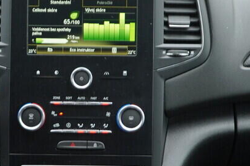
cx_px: 76
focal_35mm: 127
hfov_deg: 16.1
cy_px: 106
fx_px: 882
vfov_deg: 10.8
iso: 250
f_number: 2.8
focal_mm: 24
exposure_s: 1/40
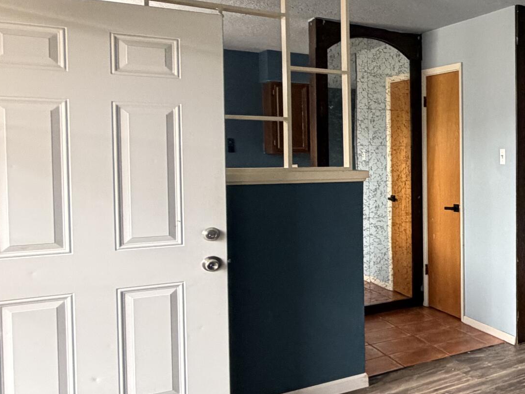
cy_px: 172
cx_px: 679
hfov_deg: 34.4
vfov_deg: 36.8
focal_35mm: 39
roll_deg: -0.3
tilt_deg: -2.3
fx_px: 592
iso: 400
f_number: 2.2
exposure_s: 1/60
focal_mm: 2.22
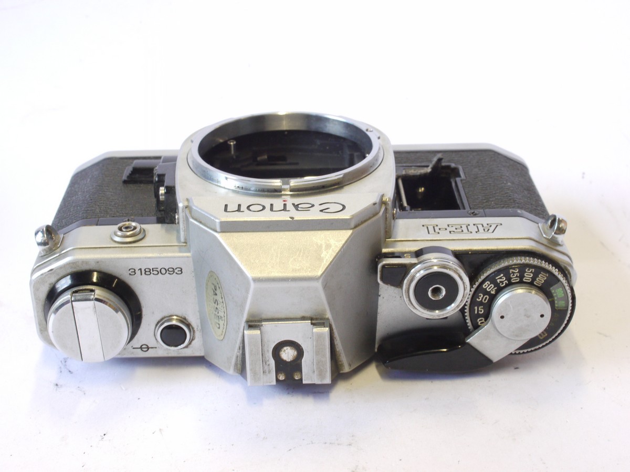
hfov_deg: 32.2
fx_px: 1092
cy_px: 236
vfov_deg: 24.4
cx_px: 315
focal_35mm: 60
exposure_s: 1/25
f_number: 11
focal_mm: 30
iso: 800
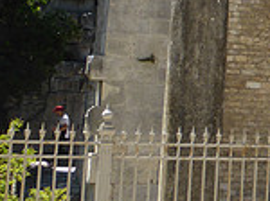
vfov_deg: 12.2
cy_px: 1
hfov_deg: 14.3
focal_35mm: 120
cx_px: 502
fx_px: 934
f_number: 3.6
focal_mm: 5.4
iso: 100
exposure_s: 1/500
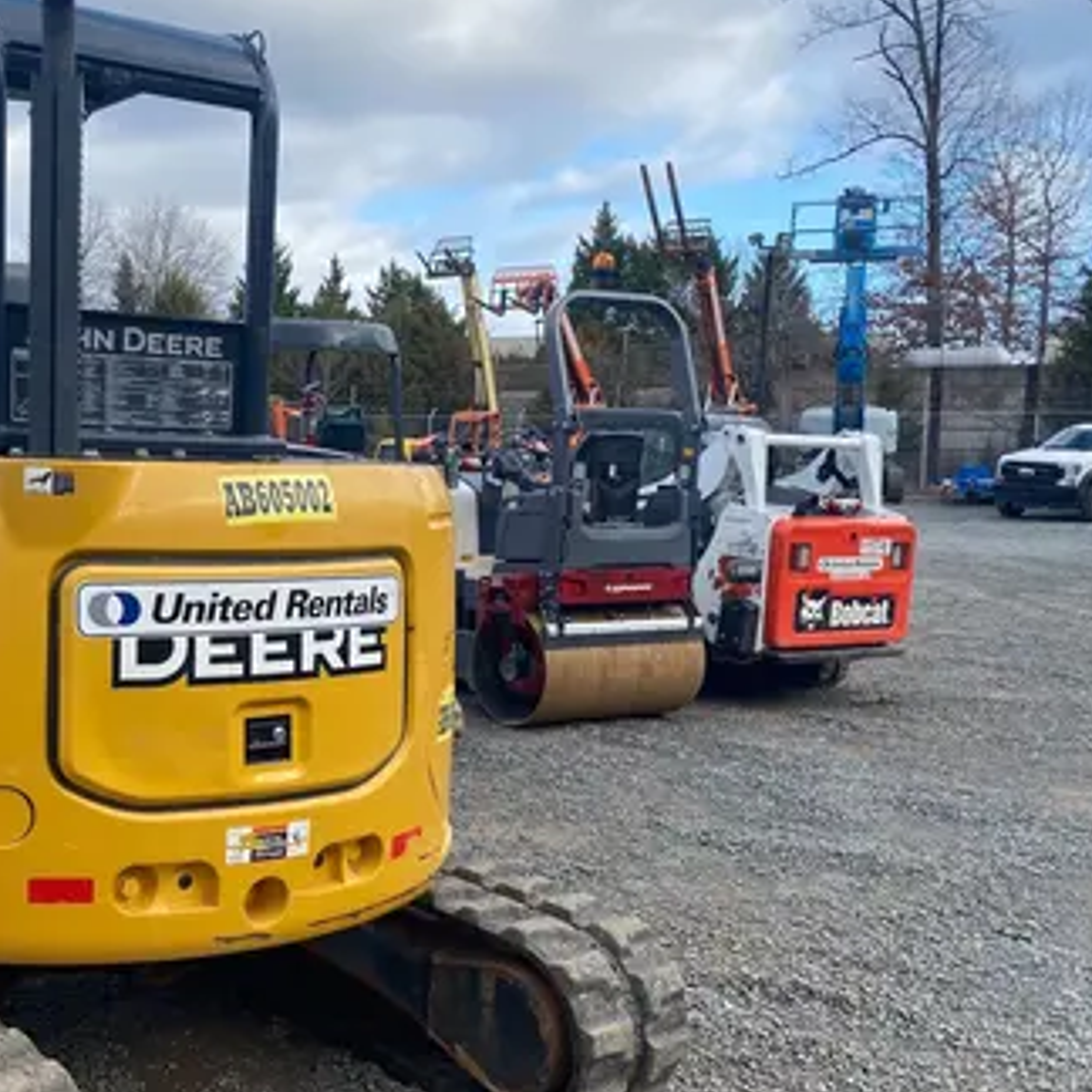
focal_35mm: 39
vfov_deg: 42.8
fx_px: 1392
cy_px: 578
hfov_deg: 40.9
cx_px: 209
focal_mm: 4.25
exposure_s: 1/799
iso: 32
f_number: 1.8
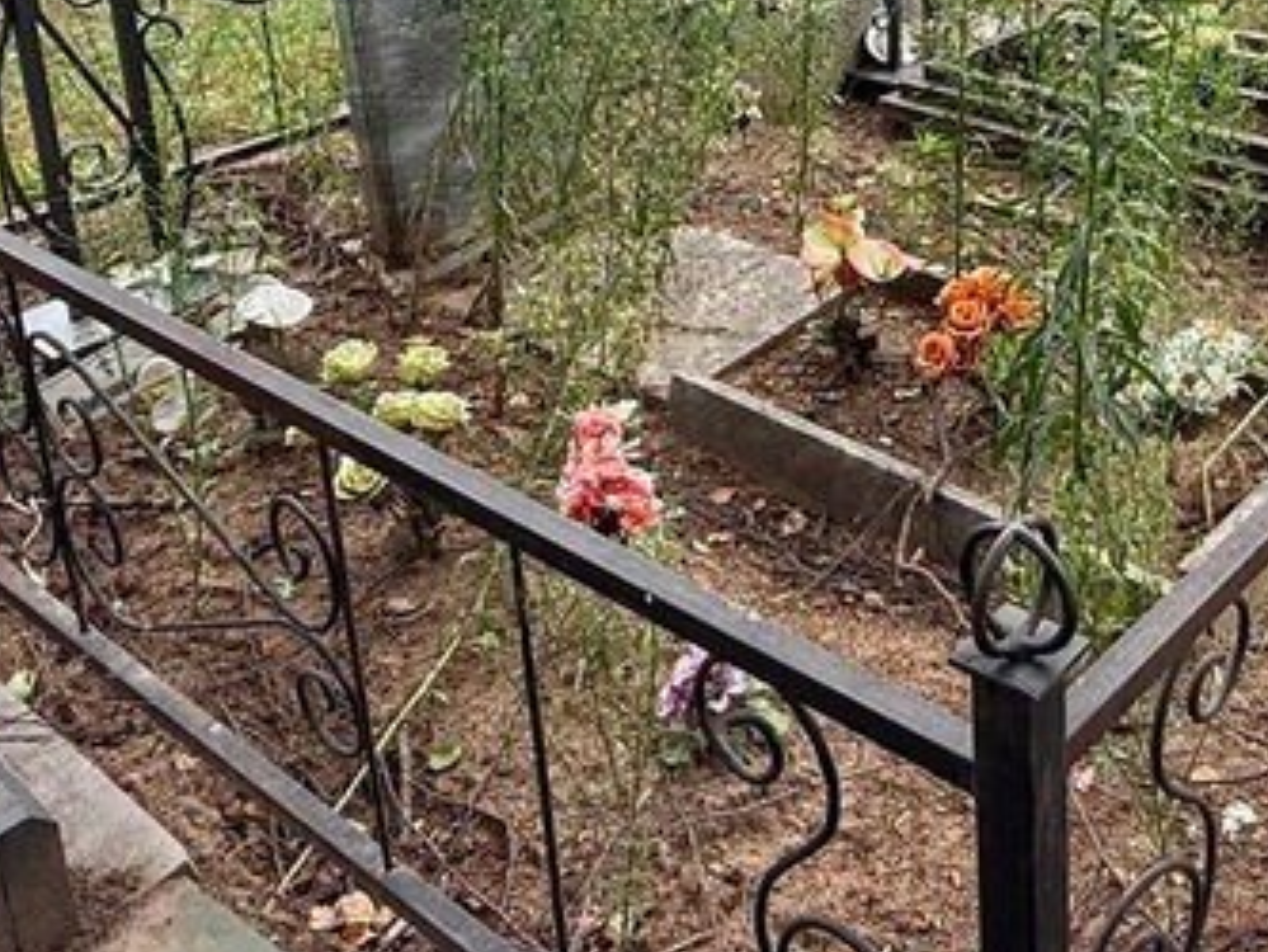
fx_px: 1576
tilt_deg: -16.4
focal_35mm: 43
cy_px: 0
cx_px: 1040
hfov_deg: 41.7
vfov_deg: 31.1
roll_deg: +0.2
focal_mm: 2.22
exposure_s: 1/257
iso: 50
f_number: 2.2
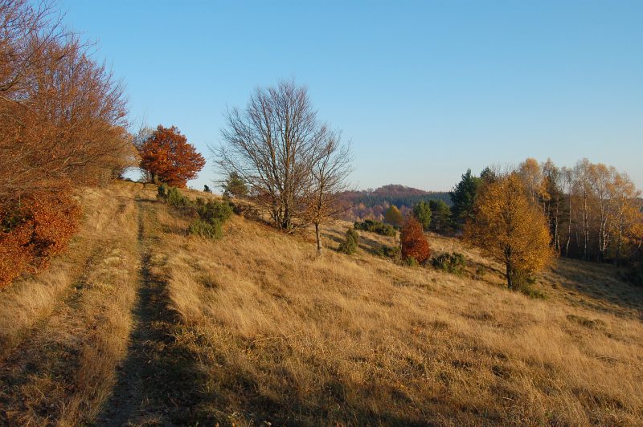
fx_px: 535
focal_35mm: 30
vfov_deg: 43.5
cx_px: 322
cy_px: 214
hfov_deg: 62.0
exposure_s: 1/125
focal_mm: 20
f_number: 8
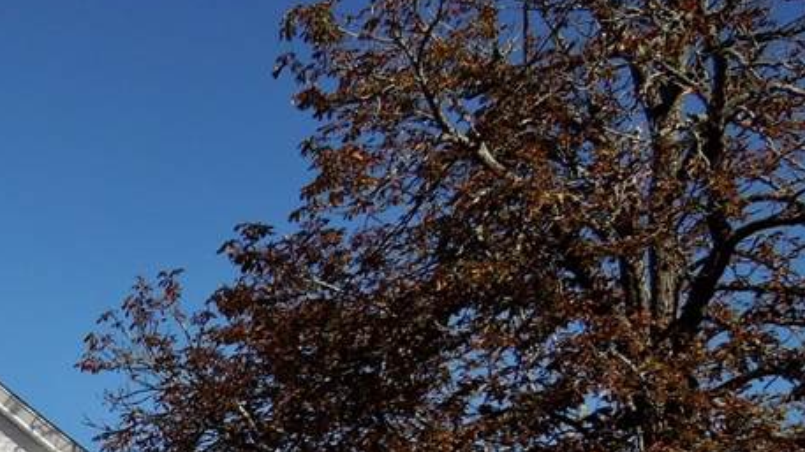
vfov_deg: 18.8
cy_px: 515
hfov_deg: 31.3
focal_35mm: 61
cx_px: -37
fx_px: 1302
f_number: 6.6
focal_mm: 4.5
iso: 100
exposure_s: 1/640
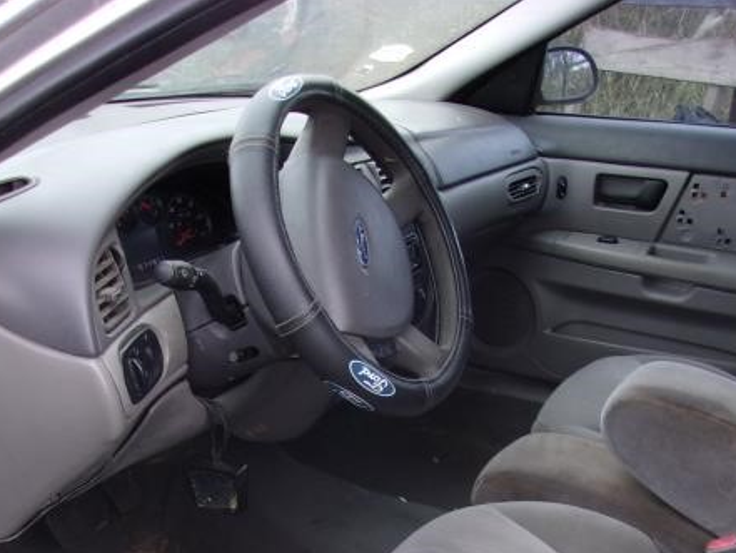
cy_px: 498
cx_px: 382
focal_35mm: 49
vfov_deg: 28.5
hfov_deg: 38.9
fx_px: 1042
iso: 117
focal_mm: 4.9
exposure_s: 1/34
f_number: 3
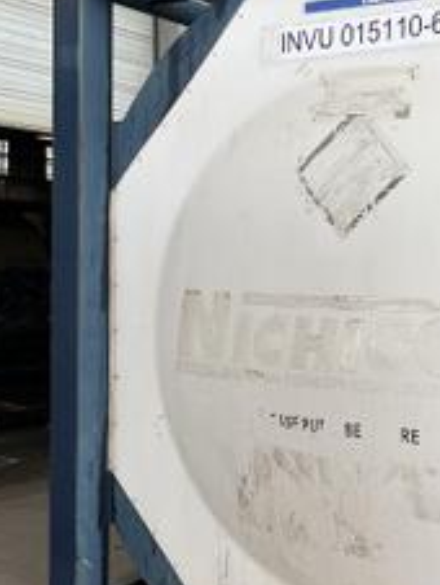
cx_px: 431
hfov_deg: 23.9
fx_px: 998
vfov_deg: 32.7
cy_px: 303
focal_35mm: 59
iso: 25
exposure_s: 1/391
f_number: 1.8
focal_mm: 3
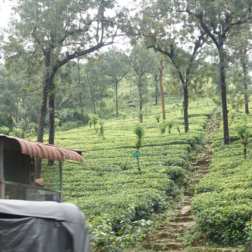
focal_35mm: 69
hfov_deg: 25.0
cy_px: 150
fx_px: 568
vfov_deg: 25.0
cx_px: 143
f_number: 4
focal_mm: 14.5
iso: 320
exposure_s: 1/250
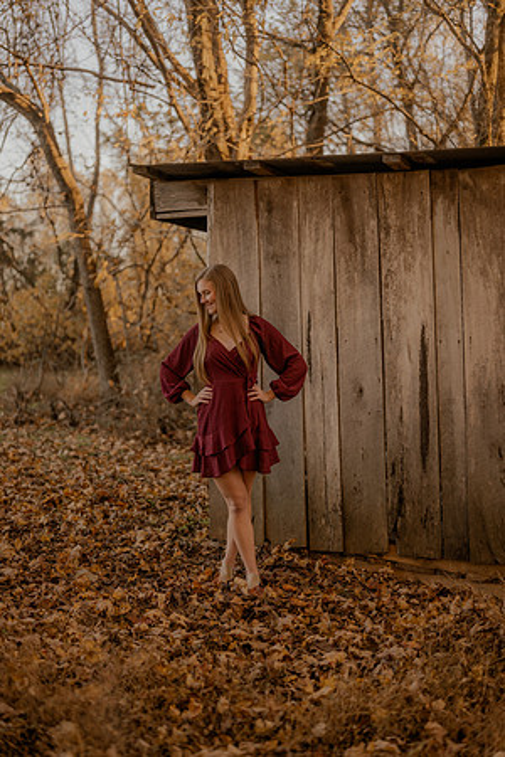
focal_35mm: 50
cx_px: 252
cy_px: 378
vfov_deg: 39.6
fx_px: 1052
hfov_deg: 27.0
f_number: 1.8
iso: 250
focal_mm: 50
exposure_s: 1/400
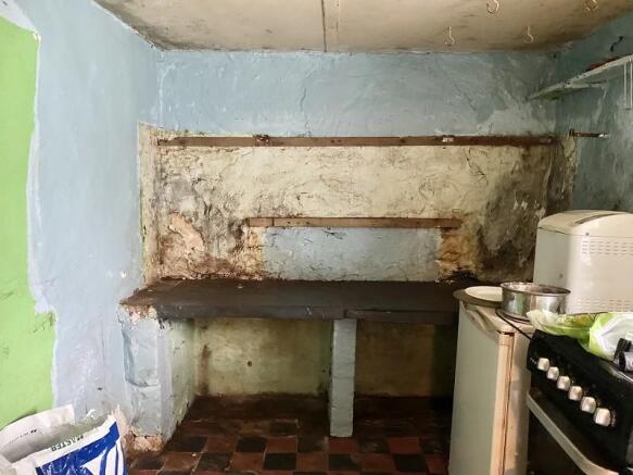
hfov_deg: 67.3
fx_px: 475
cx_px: 316
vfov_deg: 53.0
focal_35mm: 26
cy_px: 238
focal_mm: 4.25
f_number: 1.8
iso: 1000
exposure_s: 1/30
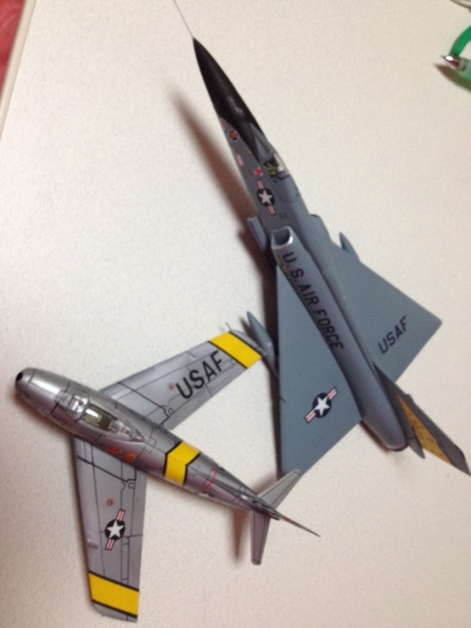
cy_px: 314
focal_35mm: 35
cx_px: 236
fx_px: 635
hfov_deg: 40.7
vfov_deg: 52.6
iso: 160
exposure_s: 1/20
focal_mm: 4.28
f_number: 2.4
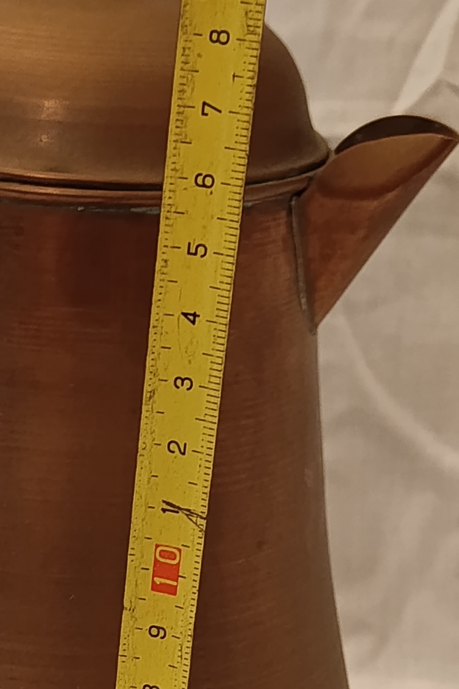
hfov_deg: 13.9
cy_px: 537
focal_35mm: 98
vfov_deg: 20.6
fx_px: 1874
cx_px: 158
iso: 2483
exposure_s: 1/25
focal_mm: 6.11
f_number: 1.65
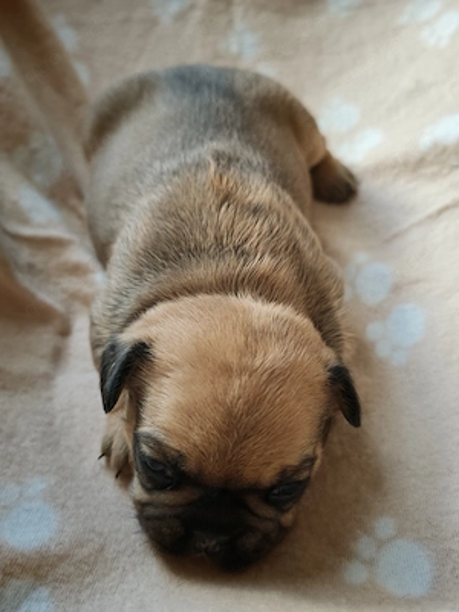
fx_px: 619
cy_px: 306
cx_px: 230
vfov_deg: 52.6
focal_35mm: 35
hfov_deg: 40.7
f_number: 1.67
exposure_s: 1/102
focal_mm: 8.71
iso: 50
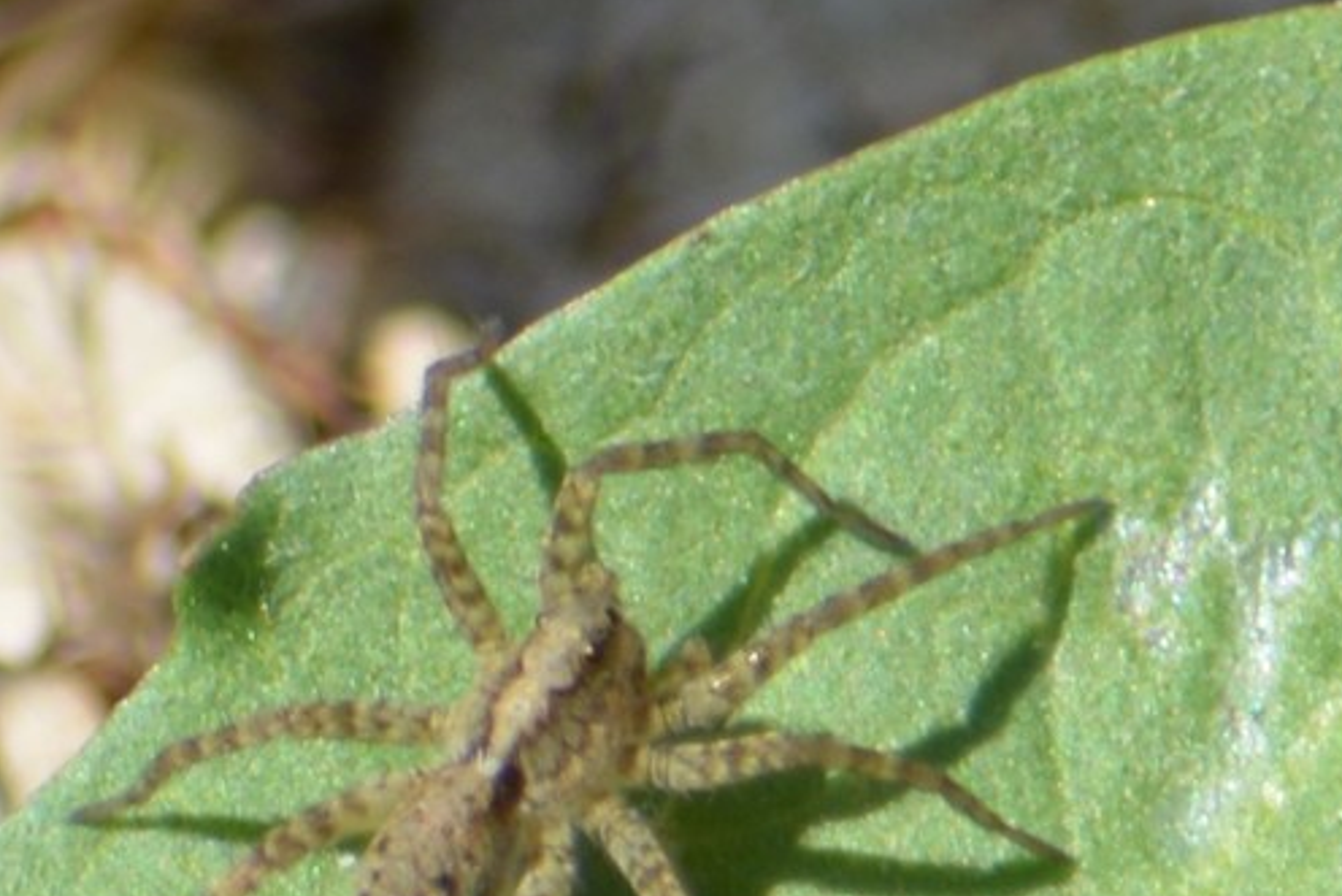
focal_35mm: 871
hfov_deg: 2.4
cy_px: 801
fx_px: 32476
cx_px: 387
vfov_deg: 1.6
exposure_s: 1/200
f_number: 8
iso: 100
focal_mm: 300
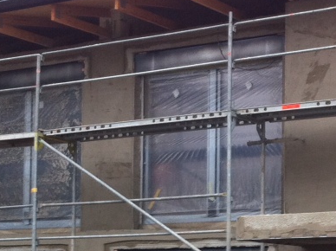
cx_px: 294
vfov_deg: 12.5
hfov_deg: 16.7
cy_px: 241
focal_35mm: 117
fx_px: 1134
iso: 80
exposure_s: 1/30
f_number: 2.8
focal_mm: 3.85
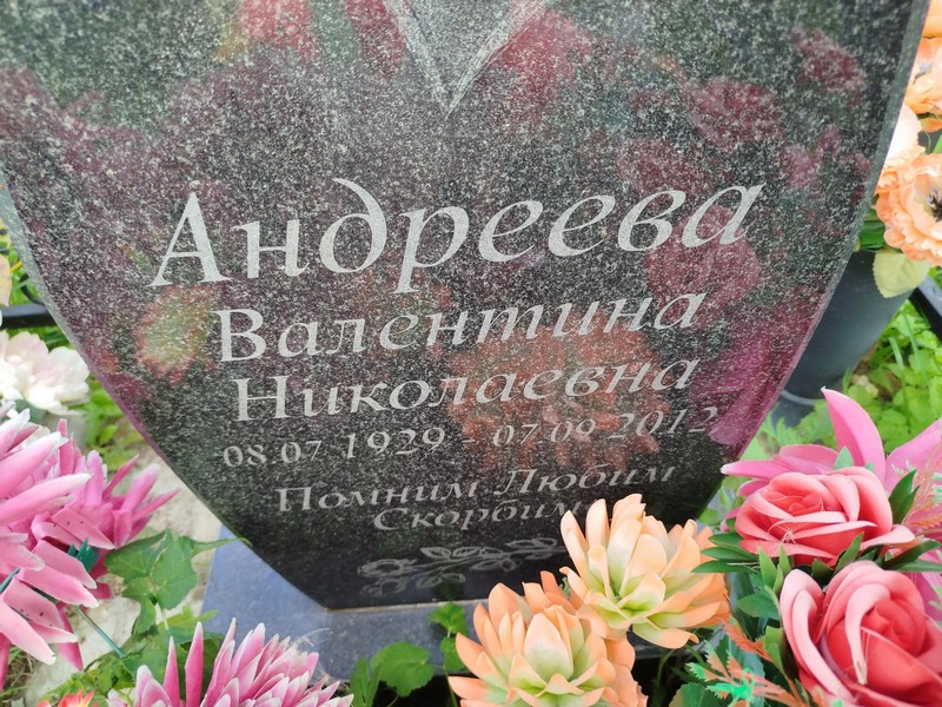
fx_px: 653
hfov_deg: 71.6
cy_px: 354
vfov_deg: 56.8
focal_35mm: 24
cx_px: 471
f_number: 1.7
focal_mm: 5.31
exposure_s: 1/108
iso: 50
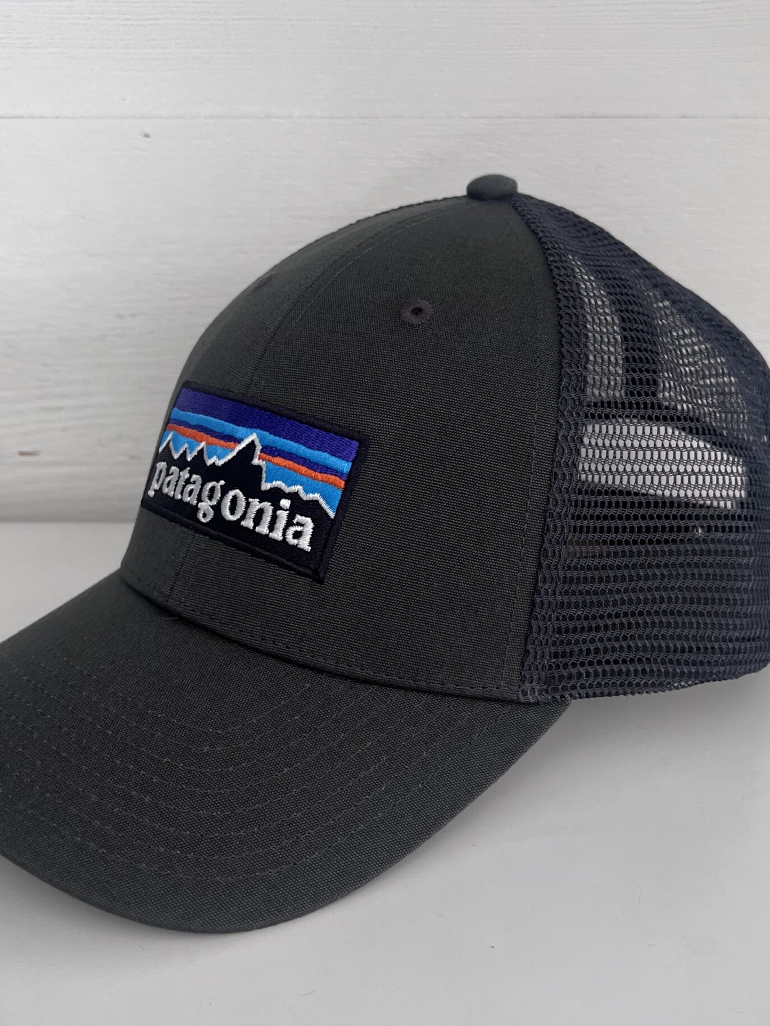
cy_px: 524
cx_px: 377
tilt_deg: -23.7
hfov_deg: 35.1
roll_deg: +0.1
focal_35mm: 41
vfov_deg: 45.8
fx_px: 1216
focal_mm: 5.7
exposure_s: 1/121
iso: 100
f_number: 1.5
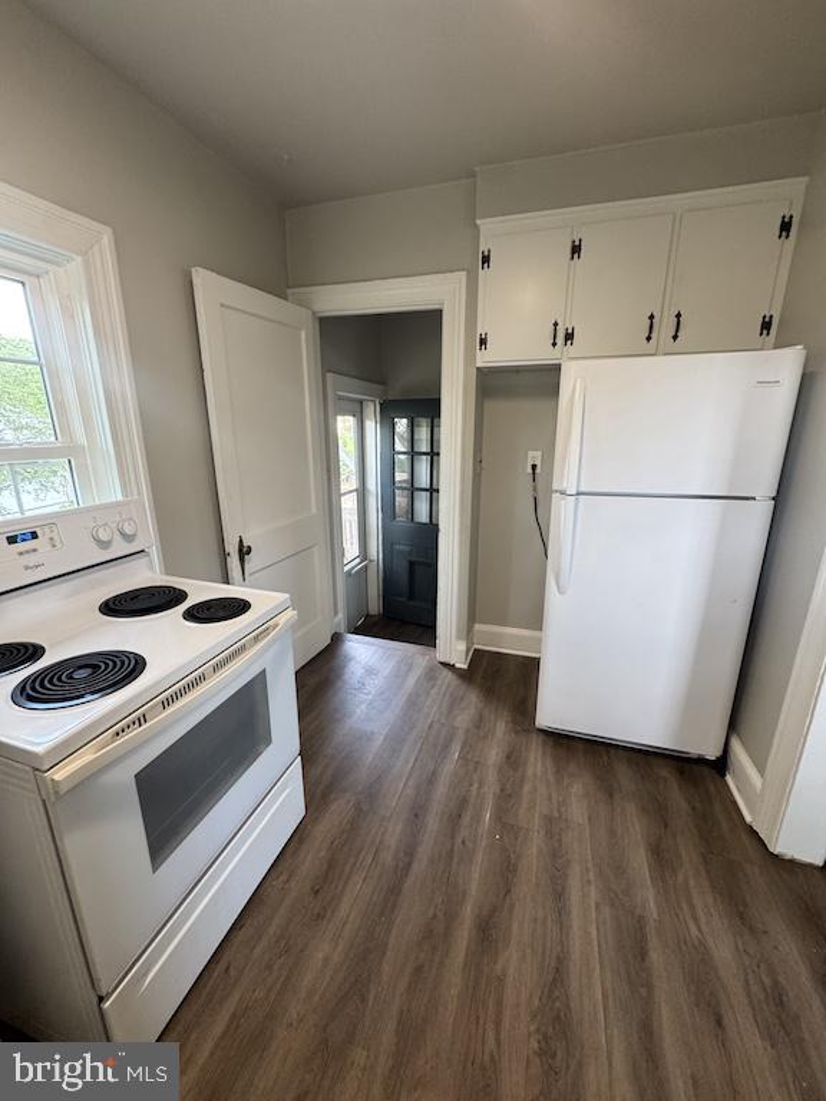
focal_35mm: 14
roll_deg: -0.3
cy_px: 550
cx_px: 413
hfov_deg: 85.7
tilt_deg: -15.3
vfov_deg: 102.1
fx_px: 445
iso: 200
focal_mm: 2.22
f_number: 2.2
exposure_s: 1/60
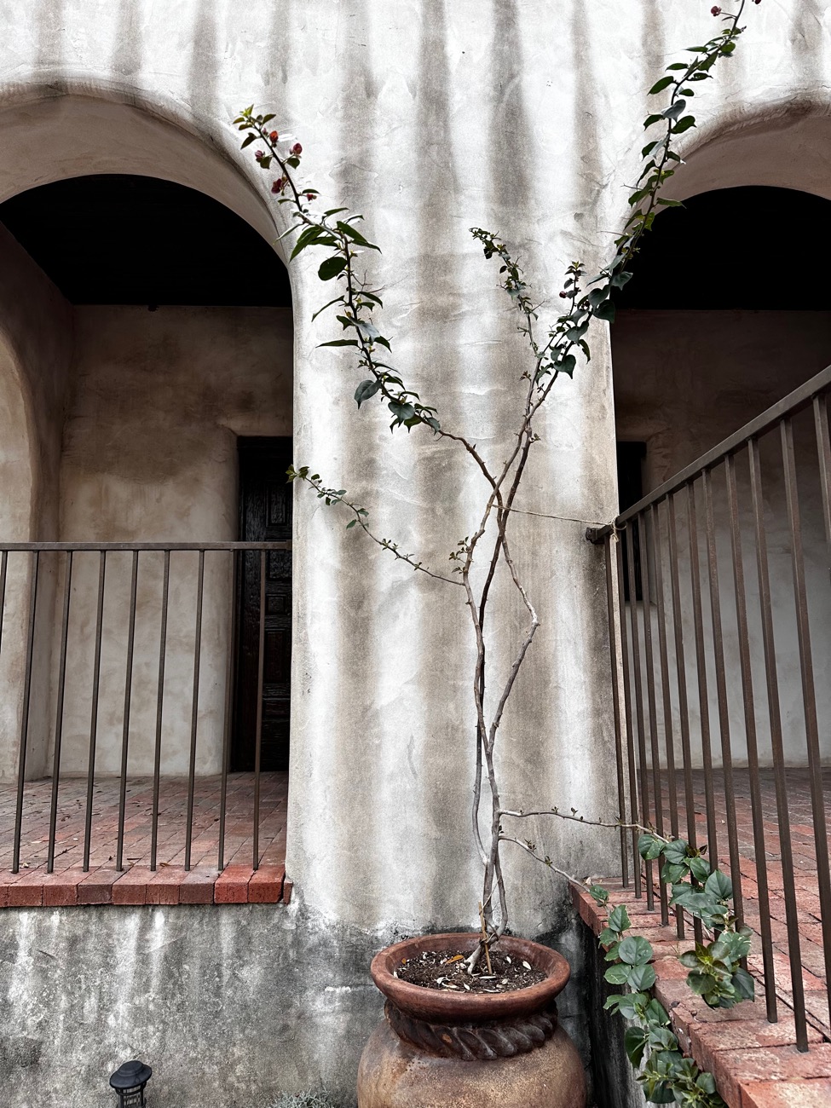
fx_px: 768
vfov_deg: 71.6
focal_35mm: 24
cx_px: 416
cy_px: 554
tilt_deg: +10.1
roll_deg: +0.1
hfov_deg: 56.8
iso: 80
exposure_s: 1/121
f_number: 1.78
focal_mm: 6.86
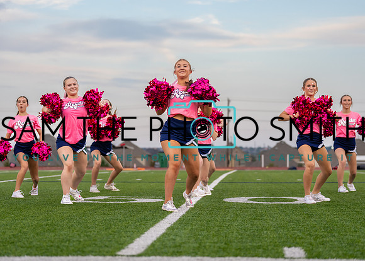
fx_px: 936
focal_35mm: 90
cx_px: 181
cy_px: 117
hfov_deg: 22.1
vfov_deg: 15.8
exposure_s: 1/2000
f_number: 2.8
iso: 640
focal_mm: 72
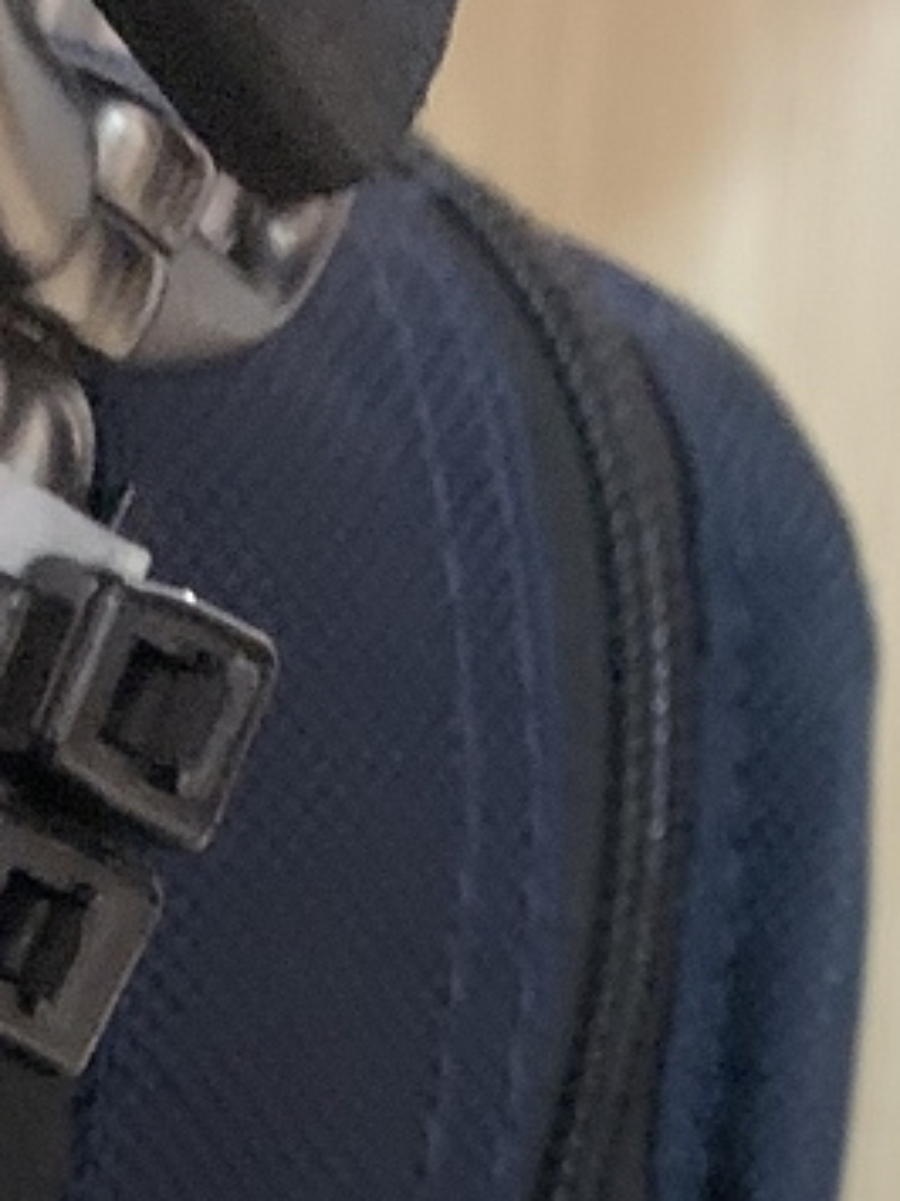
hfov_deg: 16.6
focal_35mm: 88
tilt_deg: -22.0
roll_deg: +1.8
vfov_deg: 19.8
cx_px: 108
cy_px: 1719
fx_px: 3052
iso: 800
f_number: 1.8
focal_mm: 4.25
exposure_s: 1/29
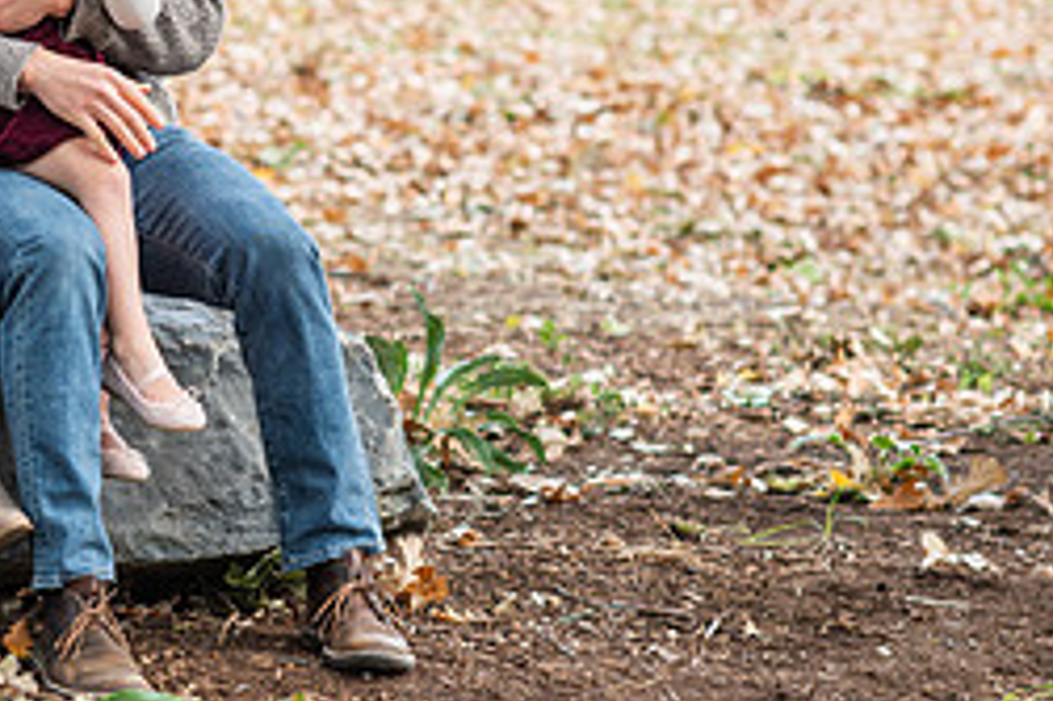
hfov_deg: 9.5
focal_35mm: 216
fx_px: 6314
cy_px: 64
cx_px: 31
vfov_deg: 6.3
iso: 100
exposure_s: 1/250
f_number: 2.8
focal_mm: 85
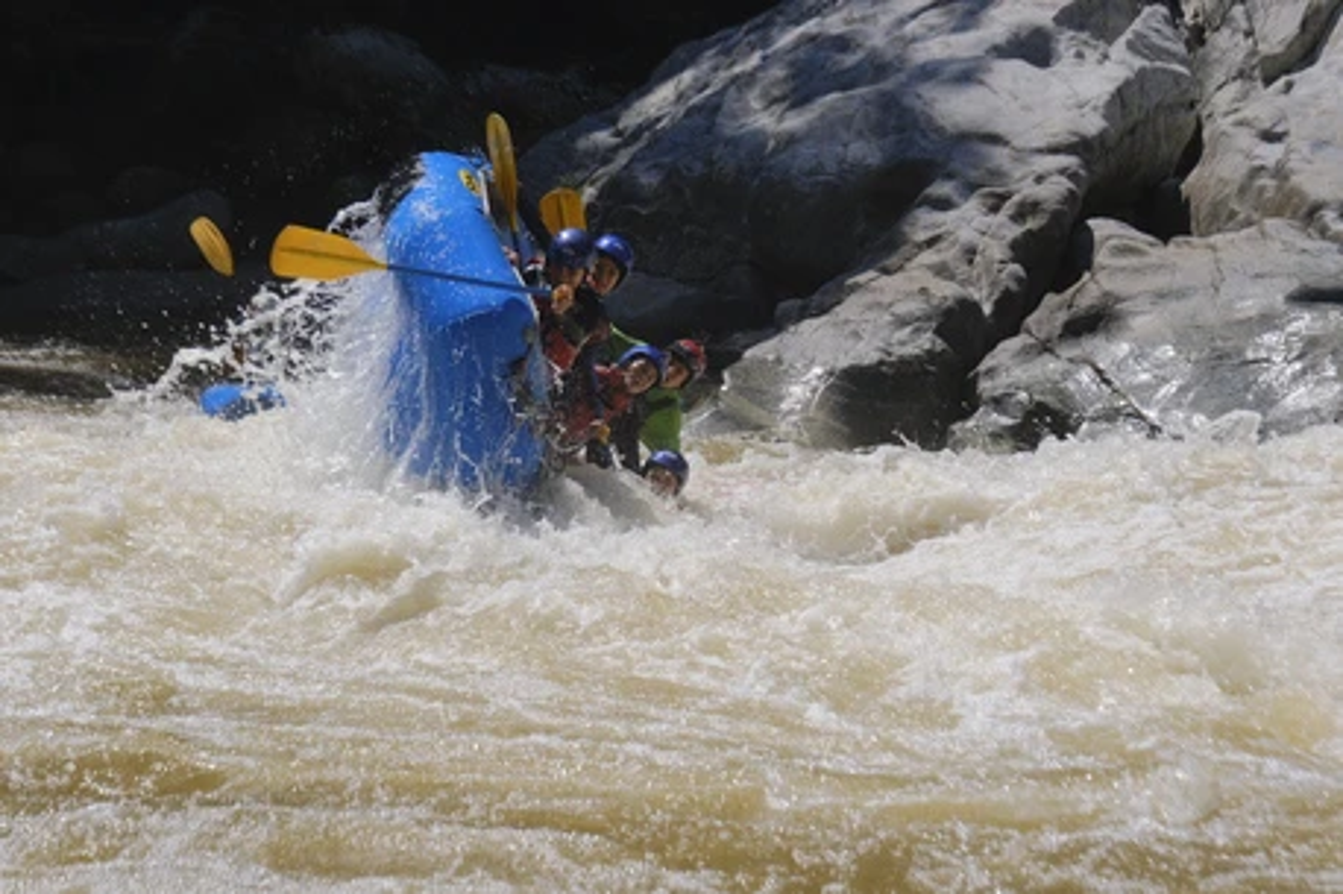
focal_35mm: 76
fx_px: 2834
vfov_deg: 17.9
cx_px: 672
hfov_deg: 26.7
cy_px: 447
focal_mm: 50.5
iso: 400
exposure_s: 1/1000
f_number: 8
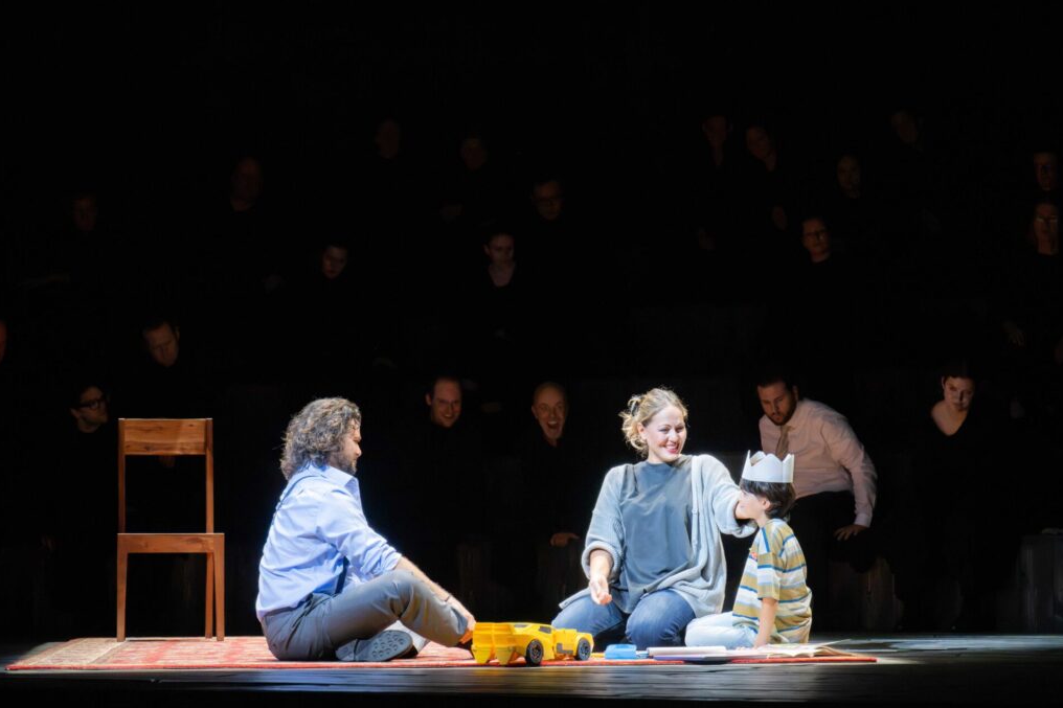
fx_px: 3720
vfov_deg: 10.9
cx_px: 532
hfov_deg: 16.3
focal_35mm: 126
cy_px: 355
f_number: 6.3
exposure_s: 1/200
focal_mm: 125
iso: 5000
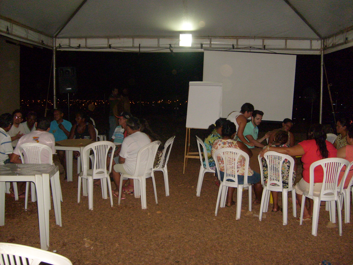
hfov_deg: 52.6
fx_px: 357
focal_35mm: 35
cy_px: 132
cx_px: 176
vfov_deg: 40.7
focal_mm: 5.8
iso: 160
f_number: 2.8
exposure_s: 1/45
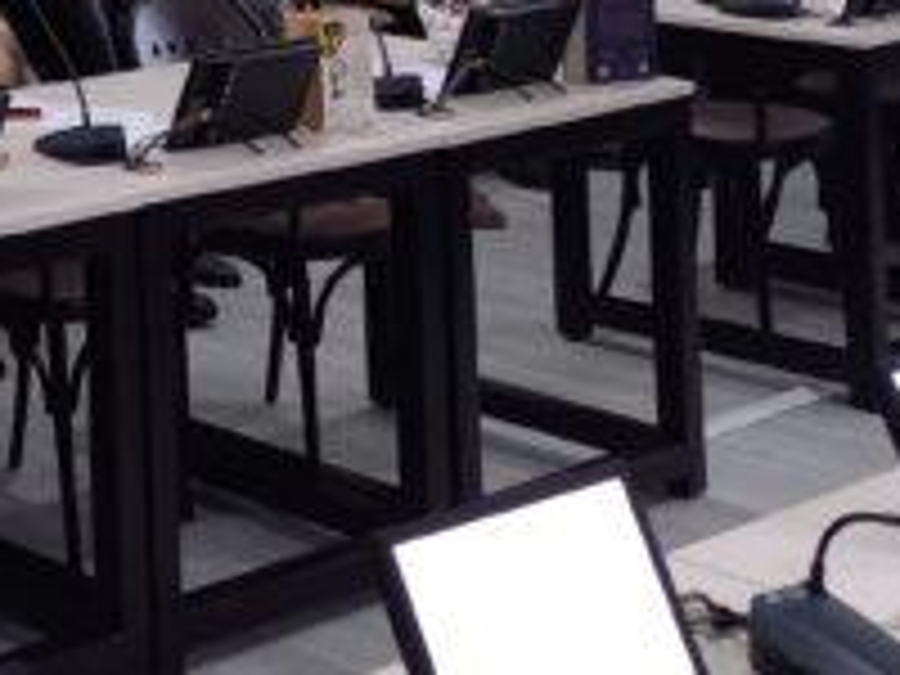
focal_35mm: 96
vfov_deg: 14.0
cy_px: -468
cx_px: -441
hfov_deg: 18.2
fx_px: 2496
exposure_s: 1/33.3
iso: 320
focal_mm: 4.65
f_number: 1.8
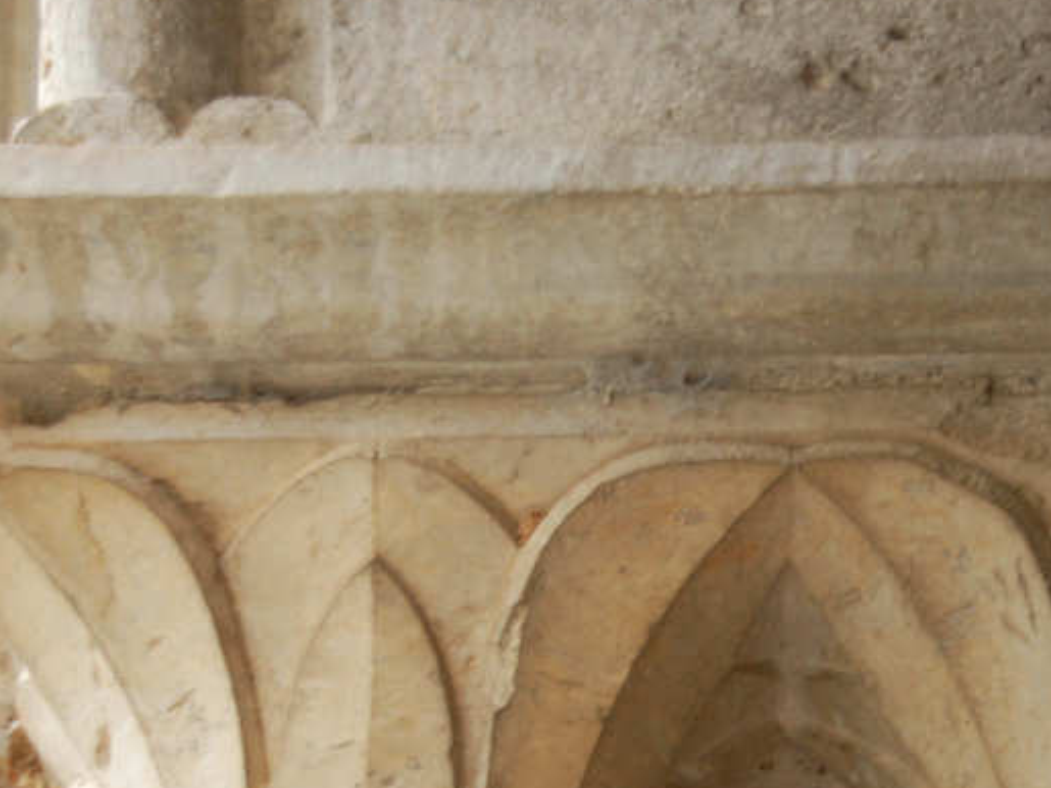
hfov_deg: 17.5
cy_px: 648
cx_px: 804
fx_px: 3400
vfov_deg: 13.1
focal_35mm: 112
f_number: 4.8
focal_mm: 40
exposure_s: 1/80
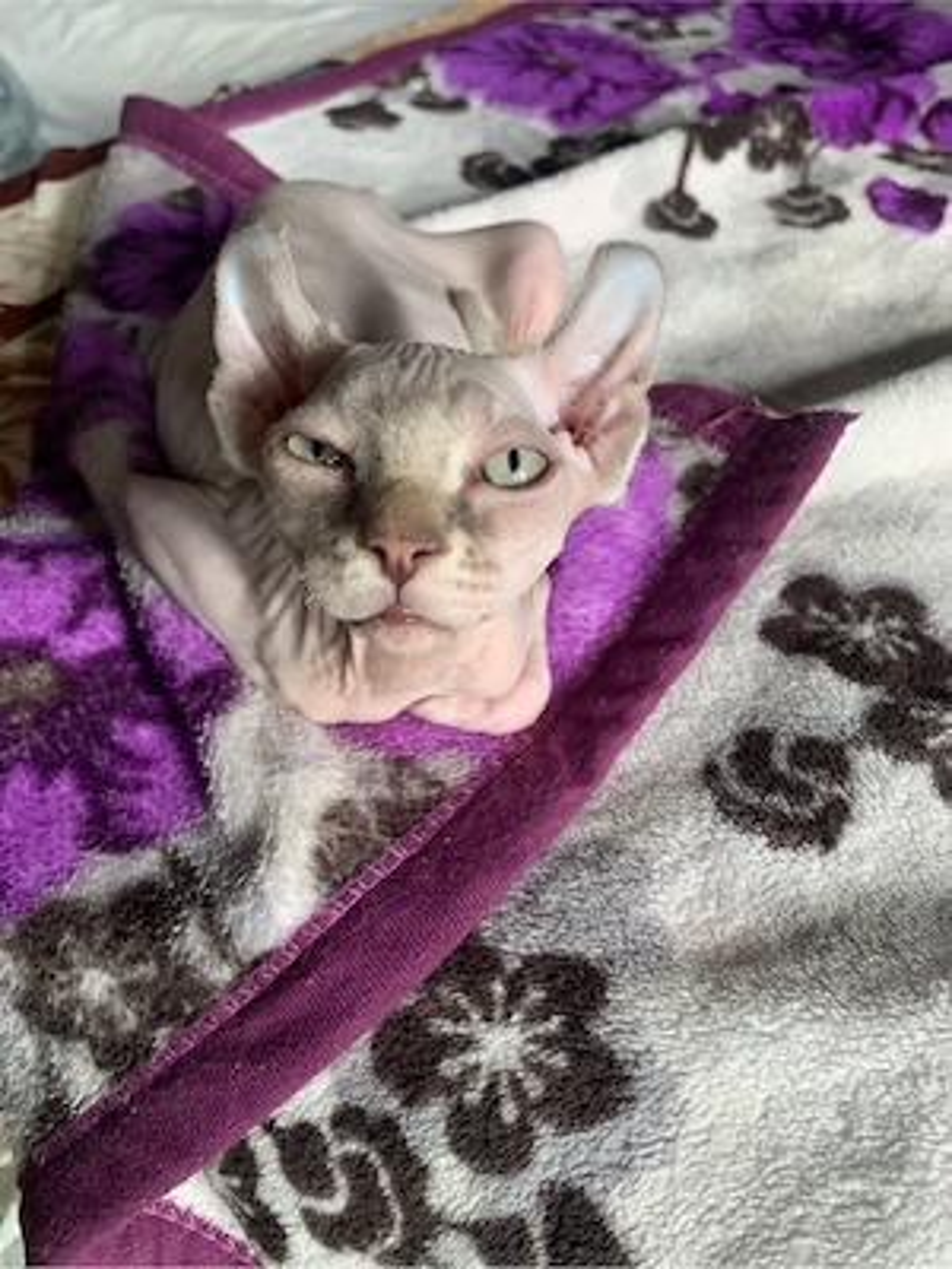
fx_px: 953
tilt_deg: -47.2
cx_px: 476
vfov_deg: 67.3
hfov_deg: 53.1
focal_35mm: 26
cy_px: 634
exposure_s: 1/121
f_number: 1.8
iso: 32
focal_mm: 4.25
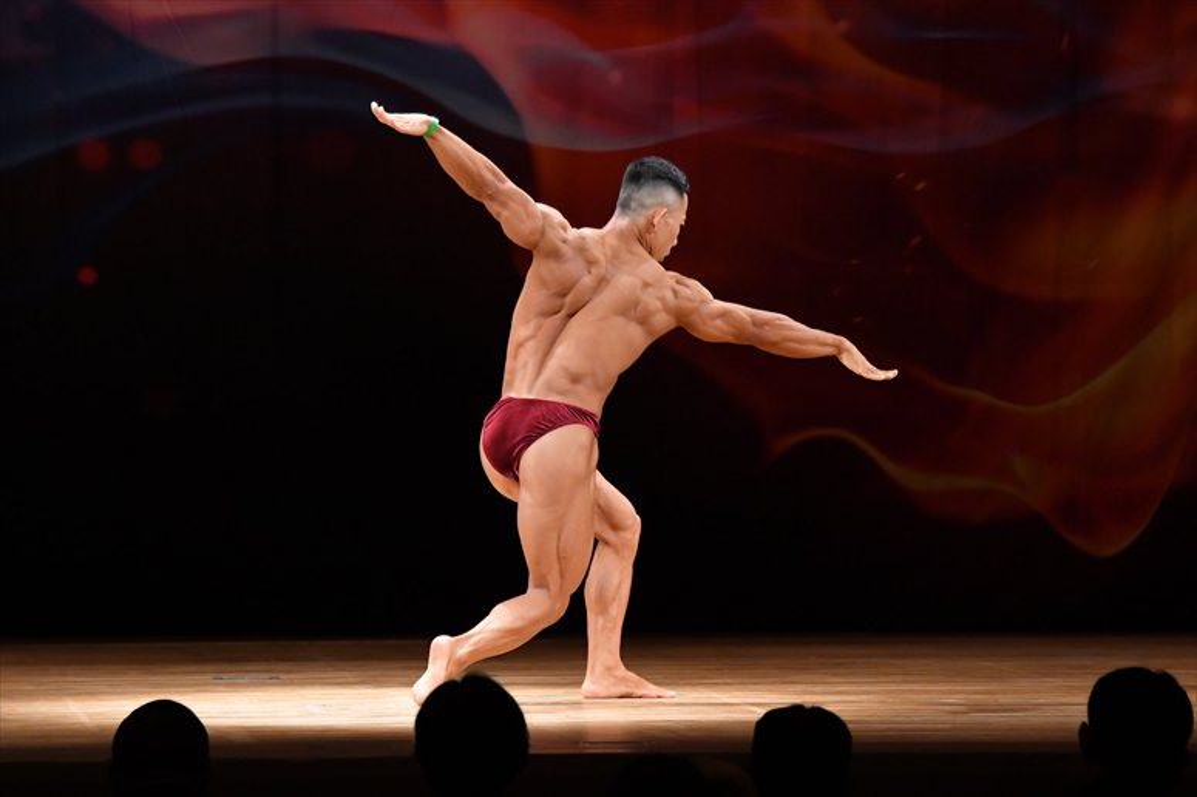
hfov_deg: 8.6
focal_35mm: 240
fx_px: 7976
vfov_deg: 5.7
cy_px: 398
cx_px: 598
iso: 4000
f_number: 5.6
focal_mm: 160
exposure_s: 1/400
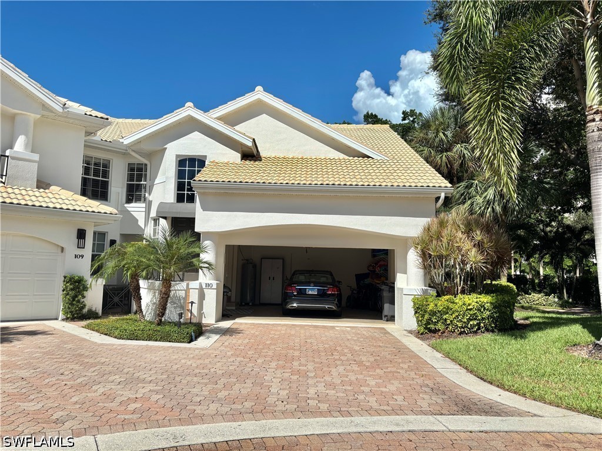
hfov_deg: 67.3
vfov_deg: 53.1
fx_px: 452
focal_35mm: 26
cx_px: 301
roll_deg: -1.4
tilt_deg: +6.3
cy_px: 226
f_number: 1.6
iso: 50
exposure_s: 1/7194
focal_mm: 5.96
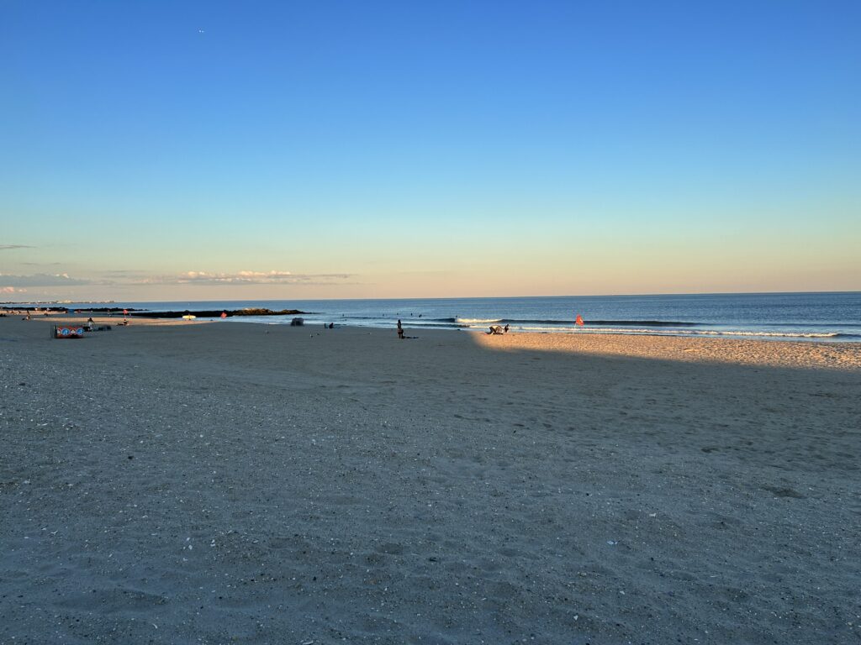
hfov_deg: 67.3
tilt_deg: -2.7
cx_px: 430
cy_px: 322
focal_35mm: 26
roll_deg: +1.1
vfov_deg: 53.1
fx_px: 647
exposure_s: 1/1252
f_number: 1.5
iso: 50
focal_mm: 5.7
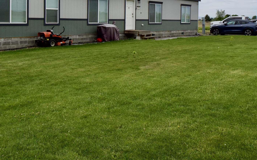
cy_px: 20
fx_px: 259
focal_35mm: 37
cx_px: 121
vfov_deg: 32.9
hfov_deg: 52.7
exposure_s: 1/640
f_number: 7.1
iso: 200
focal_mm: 8
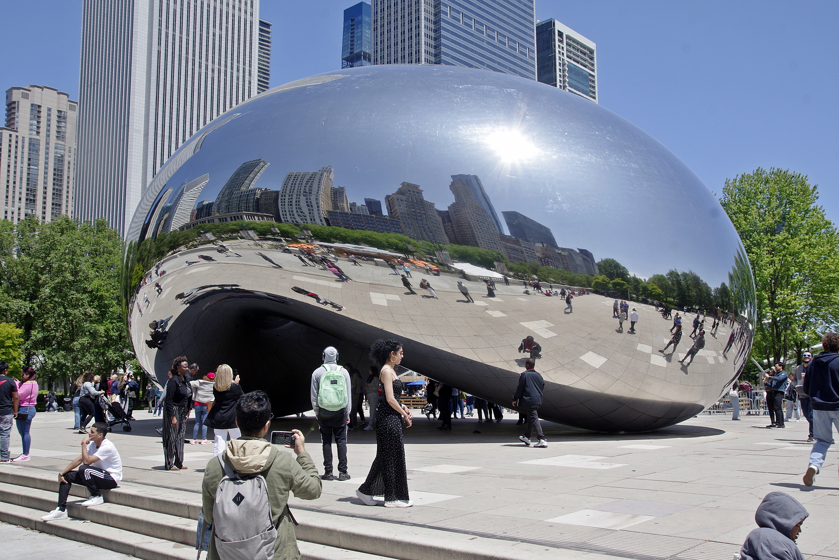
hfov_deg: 57.2
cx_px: 420
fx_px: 769
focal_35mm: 33
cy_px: 280
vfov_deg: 40.0
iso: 200
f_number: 8
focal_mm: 21.88
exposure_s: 1/200
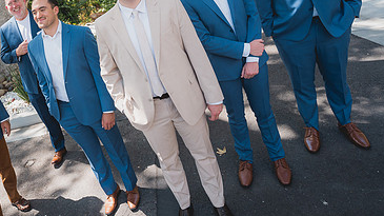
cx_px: 103
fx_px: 305
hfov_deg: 61.3
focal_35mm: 30
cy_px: 43
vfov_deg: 37.5
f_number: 3.5
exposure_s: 1/200
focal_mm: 18
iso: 200
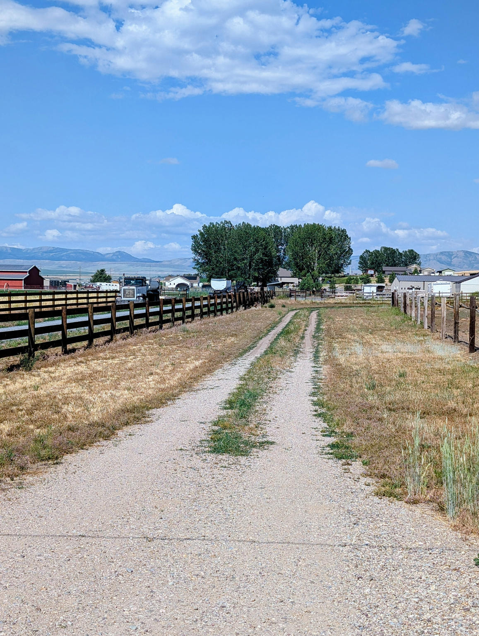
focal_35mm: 49
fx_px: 902
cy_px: 318
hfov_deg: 29.8
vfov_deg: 38.9
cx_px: 240
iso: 20
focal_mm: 6.9
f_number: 1.68
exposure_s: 1/1631
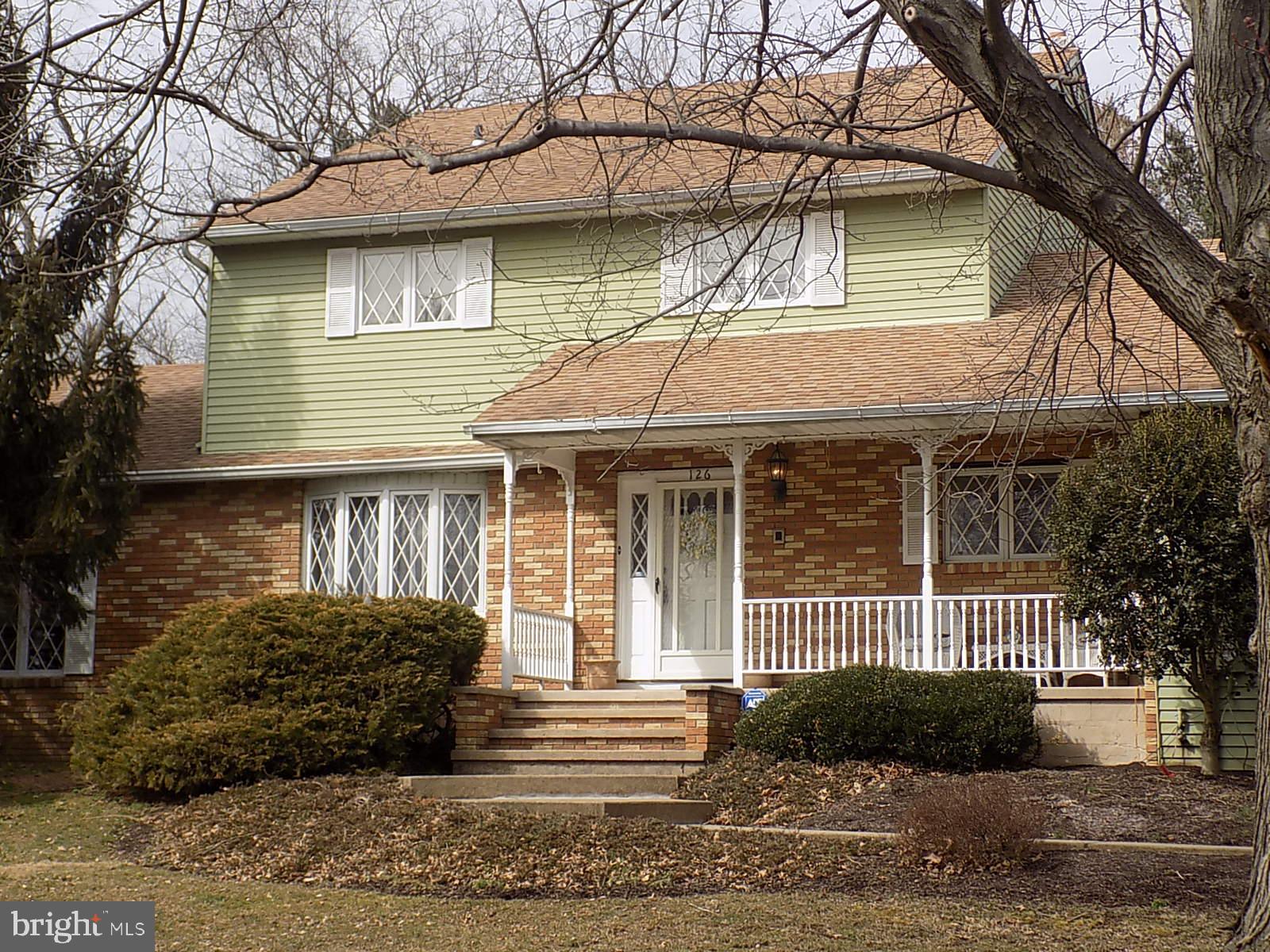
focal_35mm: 59
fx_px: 2165
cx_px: 635
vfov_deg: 24.8
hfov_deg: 32.7
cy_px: 476
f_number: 4
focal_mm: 10.5
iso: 80
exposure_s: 1/640
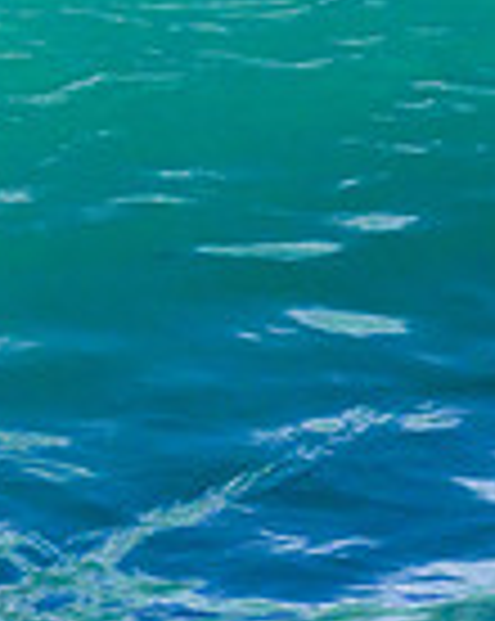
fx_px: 57904
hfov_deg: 0.5
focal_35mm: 3155
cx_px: -630
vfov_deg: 0.6
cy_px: -43
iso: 2800
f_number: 6.3
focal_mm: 800
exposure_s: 1/2000
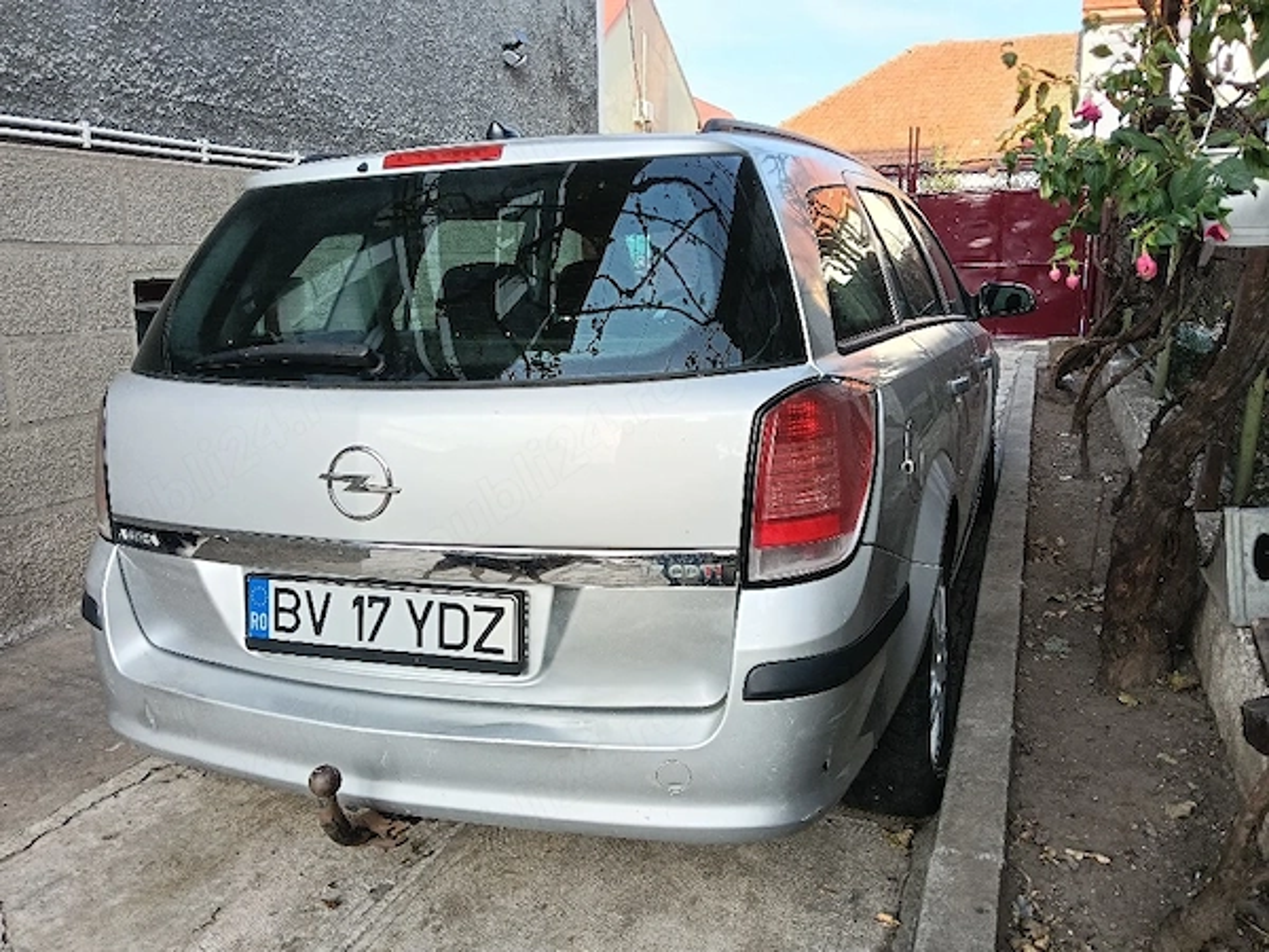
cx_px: 634
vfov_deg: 51.4
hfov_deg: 65.3
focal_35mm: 27
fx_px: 990
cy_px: 476
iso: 64
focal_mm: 3.98
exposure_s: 1/101
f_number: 1.8
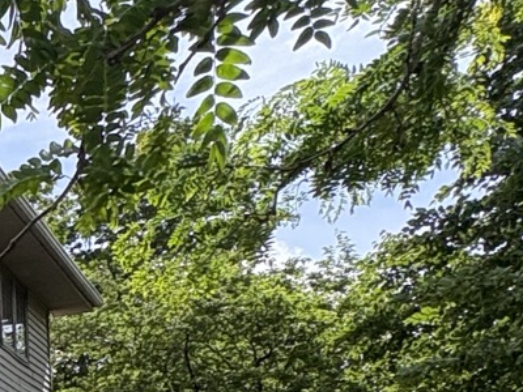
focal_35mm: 70
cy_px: 575
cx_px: -499
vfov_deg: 18.7
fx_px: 1058
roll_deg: +1.2
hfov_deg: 18.8
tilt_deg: +1.8
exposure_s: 1/388
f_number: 2.2
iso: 40
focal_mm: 2.22
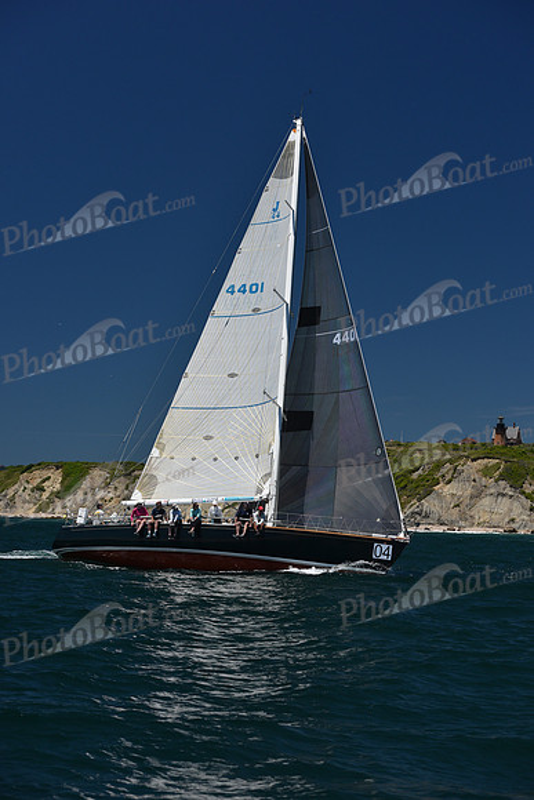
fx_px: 1556
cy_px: 400
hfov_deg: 19.5
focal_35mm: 70
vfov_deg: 28.8
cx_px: 267
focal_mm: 70
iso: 250
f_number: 7.1
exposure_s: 1/800
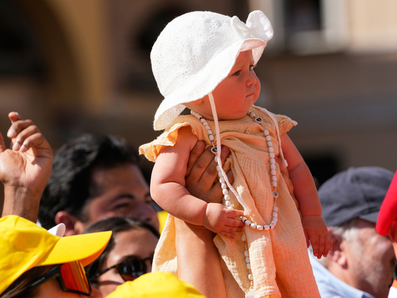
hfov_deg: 6.8
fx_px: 3360
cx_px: 267
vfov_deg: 5.1
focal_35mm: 293
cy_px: 154
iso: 200
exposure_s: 1/2500
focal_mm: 168
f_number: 4
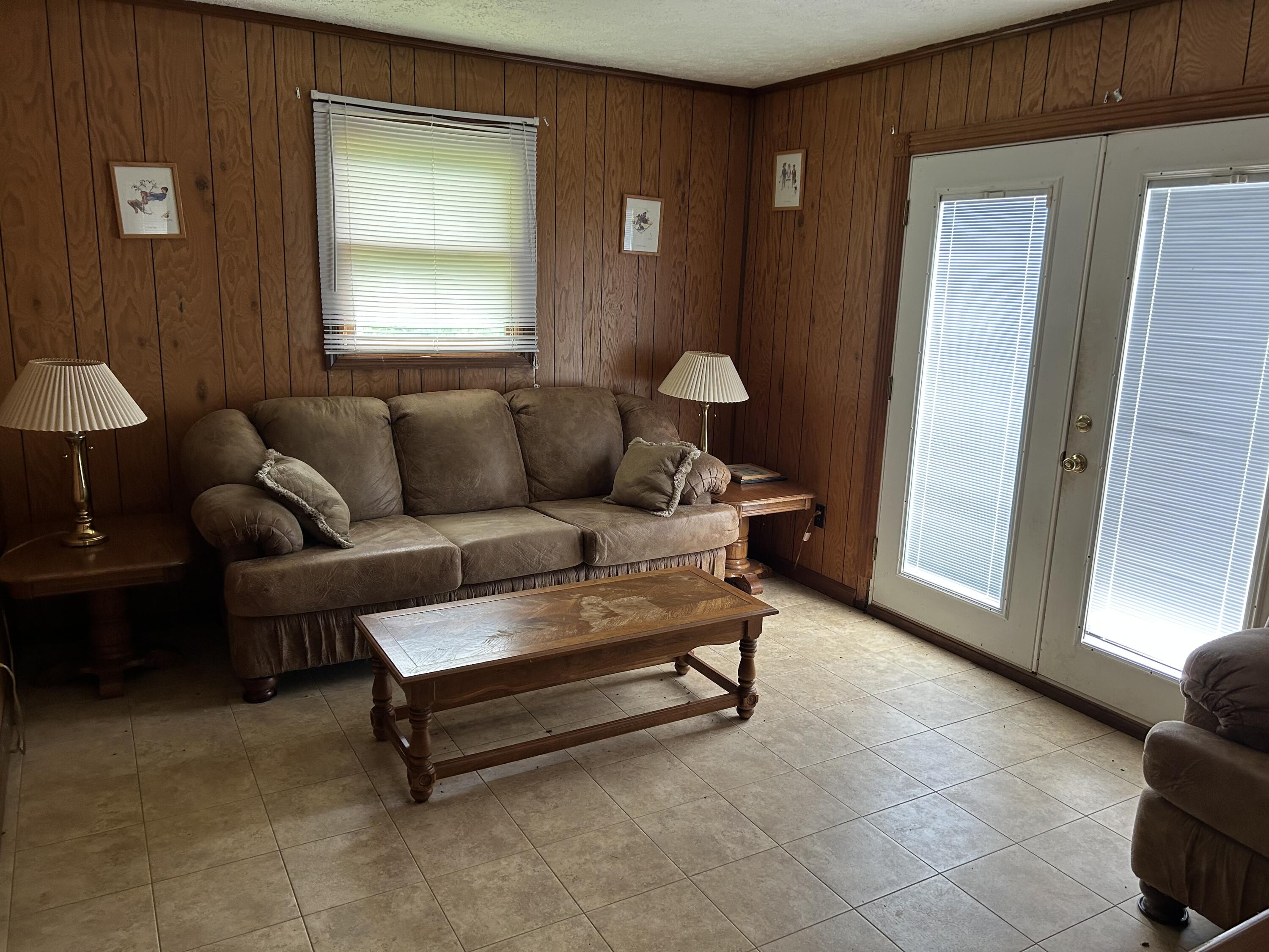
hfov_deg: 67.3
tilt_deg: -12.8
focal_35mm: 26
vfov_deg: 53.1
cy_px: 476
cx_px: 634
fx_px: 953
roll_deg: -1.8
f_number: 1.5
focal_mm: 5.7
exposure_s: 1/92
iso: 125
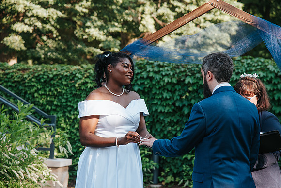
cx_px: 140
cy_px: 94
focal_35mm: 112
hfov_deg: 18.3
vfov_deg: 12.2
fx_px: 874
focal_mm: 112
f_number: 5
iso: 400
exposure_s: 1/400
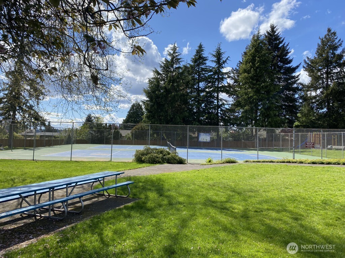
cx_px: 172
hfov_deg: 67.3
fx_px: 259
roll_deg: -1.1
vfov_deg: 53.1
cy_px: 129
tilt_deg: +2.3
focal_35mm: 26
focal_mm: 4.25
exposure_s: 1/2625
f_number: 1.8
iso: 32
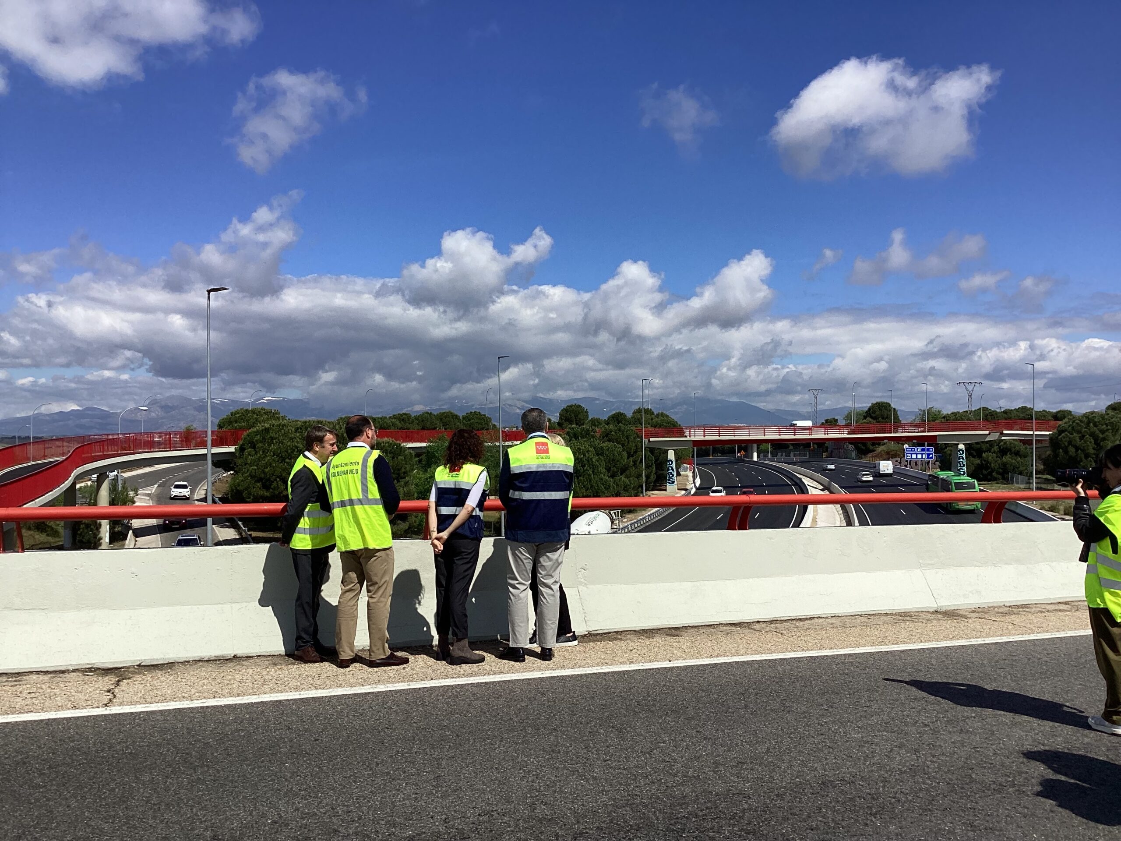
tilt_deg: +0.6
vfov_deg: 45.4
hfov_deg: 58.4
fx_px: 1004
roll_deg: -0.9
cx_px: 560
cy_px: 420
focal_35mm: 31
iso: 25
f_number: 2.4
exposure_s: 1/2551
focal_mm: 3.3
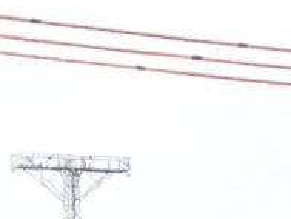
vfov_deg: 4.1
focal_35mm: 359
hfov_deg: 5.5
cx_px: -151
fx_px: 3020
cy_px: 418
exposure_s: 1/200
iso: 100
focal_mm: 15.41
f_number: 4.5
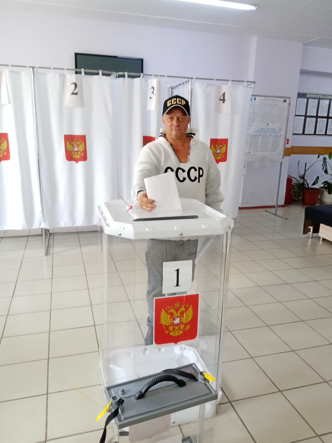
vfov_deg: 67.3
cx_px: 166
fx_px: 332
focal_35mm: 26
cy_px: 222
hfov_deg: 53.1
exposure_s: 1/25
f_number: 1.8
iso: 304
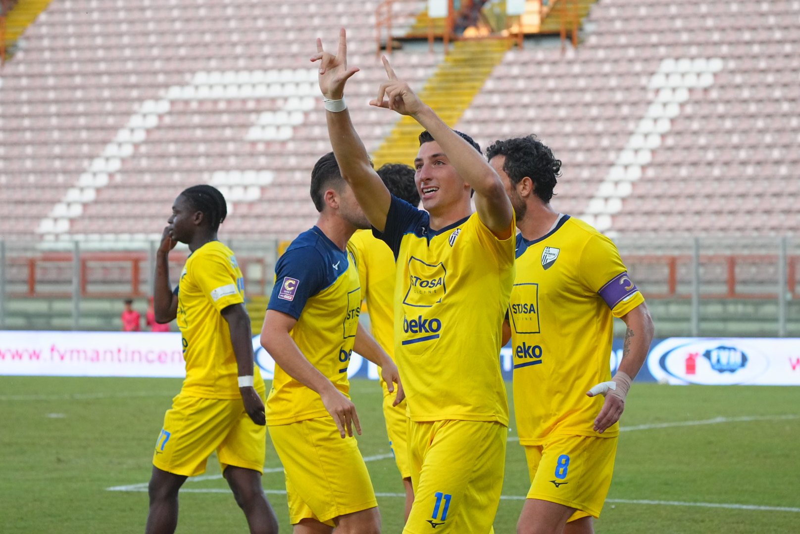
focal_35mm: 150
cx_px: 400
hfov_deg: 13.7
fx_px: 3336
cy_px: 267
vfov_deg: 9.2
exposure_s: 1/1000
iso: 3200
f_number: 4.5
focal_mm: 100
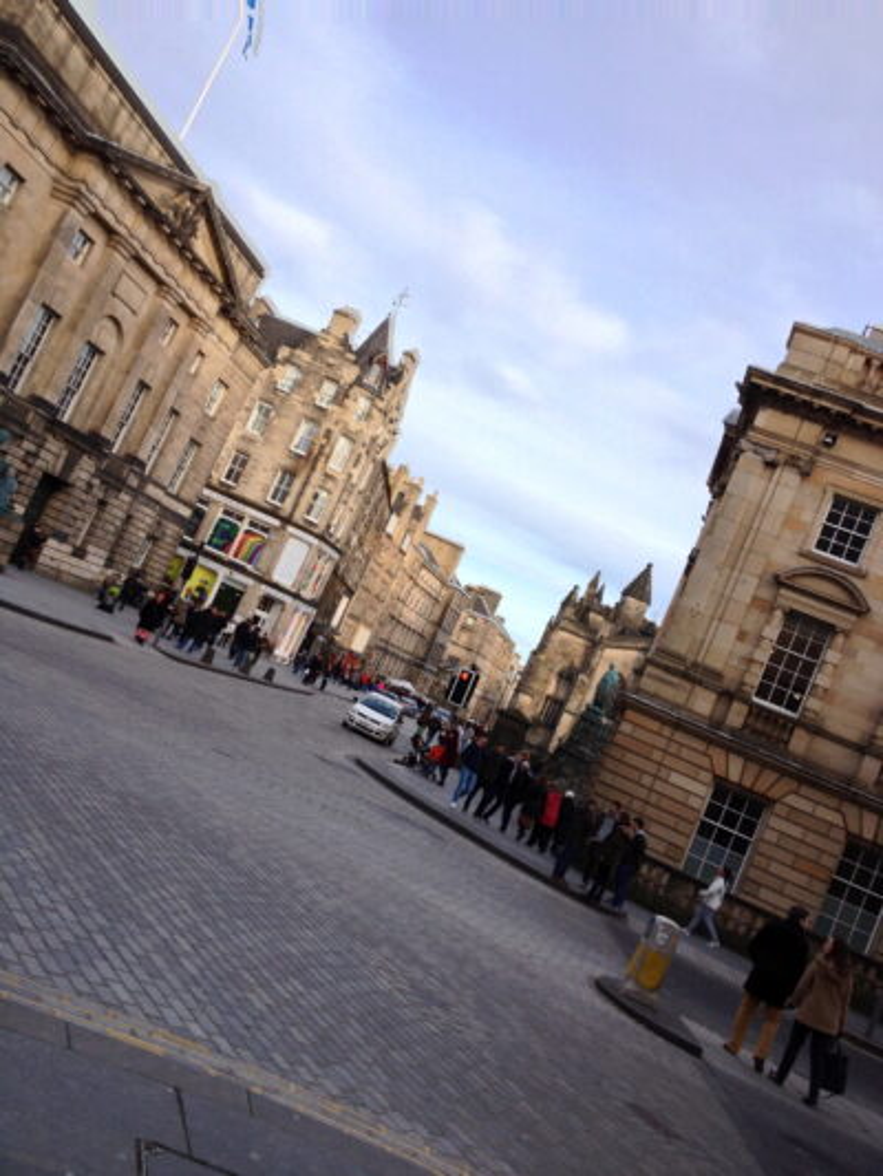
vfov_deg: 52.6
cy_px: 588
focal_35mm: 35
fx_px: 1190
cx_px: 442
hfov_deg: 40.7
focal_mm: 4.28
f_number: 2.4
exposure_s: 1/449
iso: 50
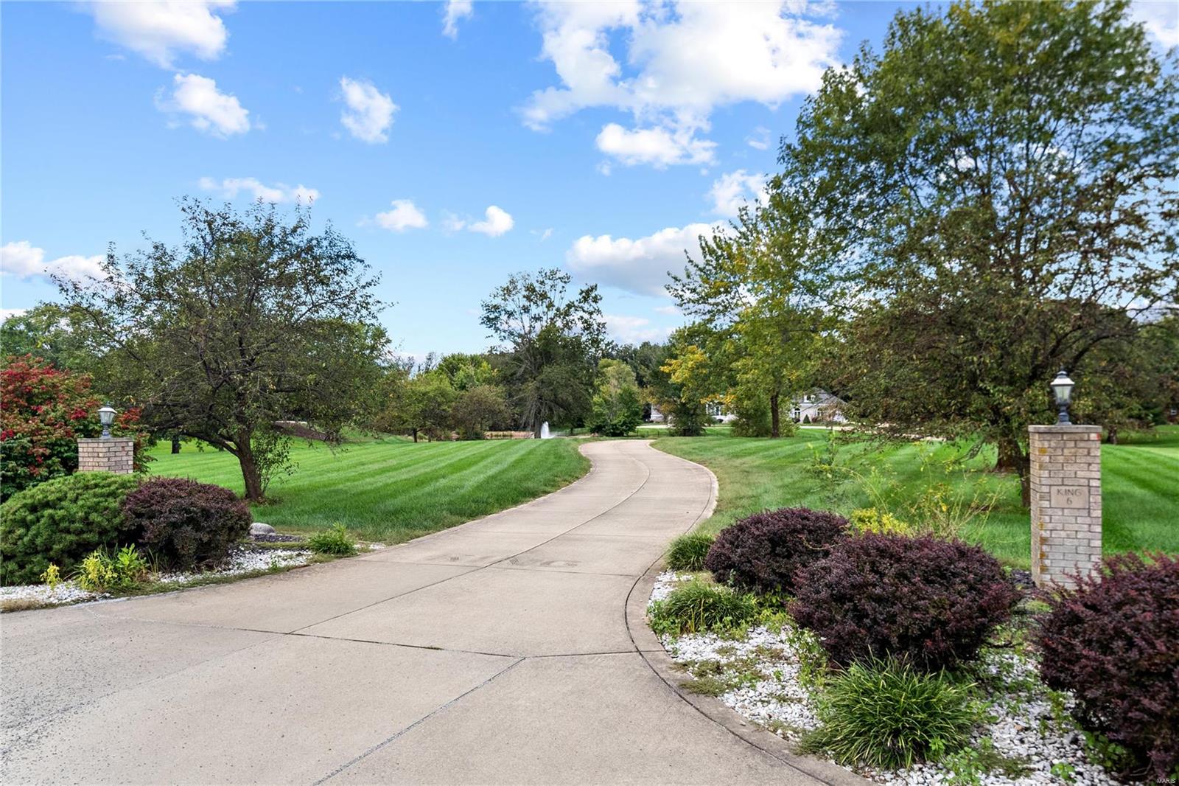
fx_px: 851
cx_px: 590
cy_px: 393
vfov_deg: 49.5
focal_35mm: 26
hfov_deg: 69.4
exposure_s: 1/160
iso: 400
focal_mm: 13
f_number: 8
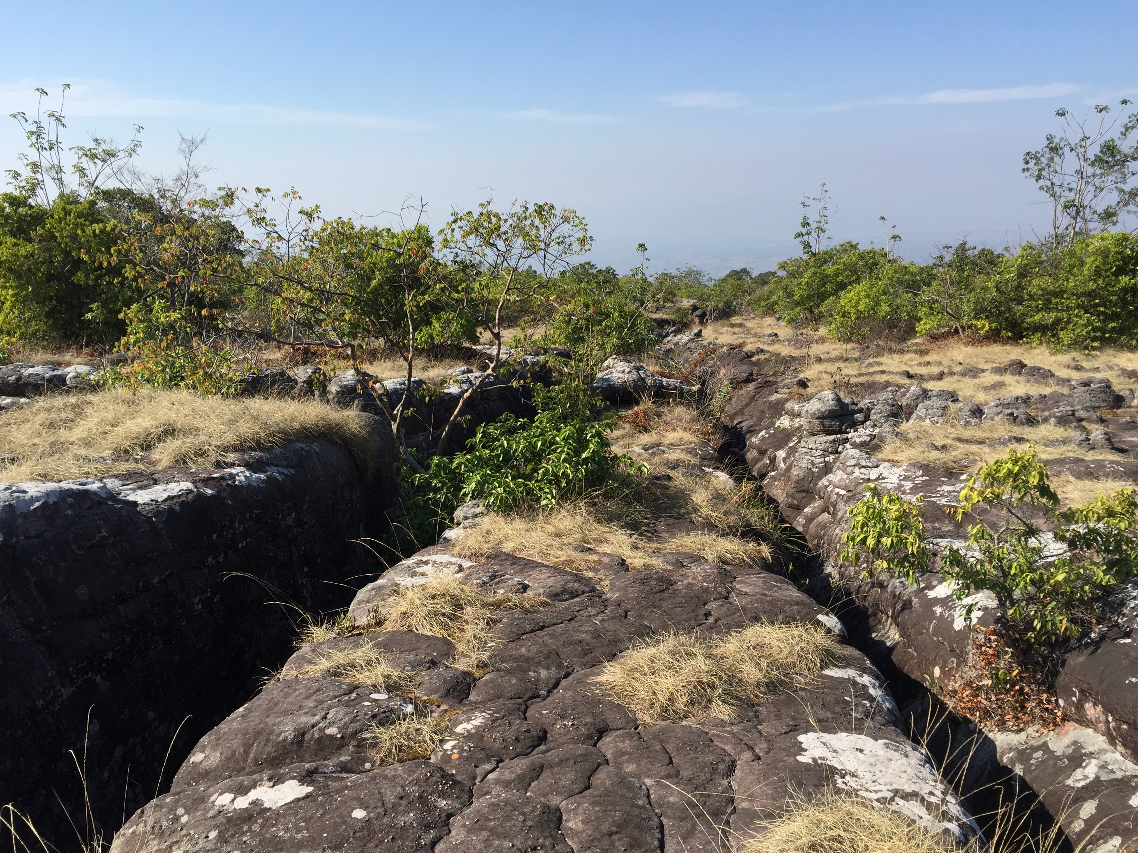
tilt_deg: -13.6
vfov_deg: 48.2
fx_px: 953
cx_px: 569
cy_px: 426
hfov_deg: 61.7
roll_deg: +0.3
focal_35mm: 29
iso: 32
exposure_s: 1/1883
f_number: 2.2
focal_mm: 4.15
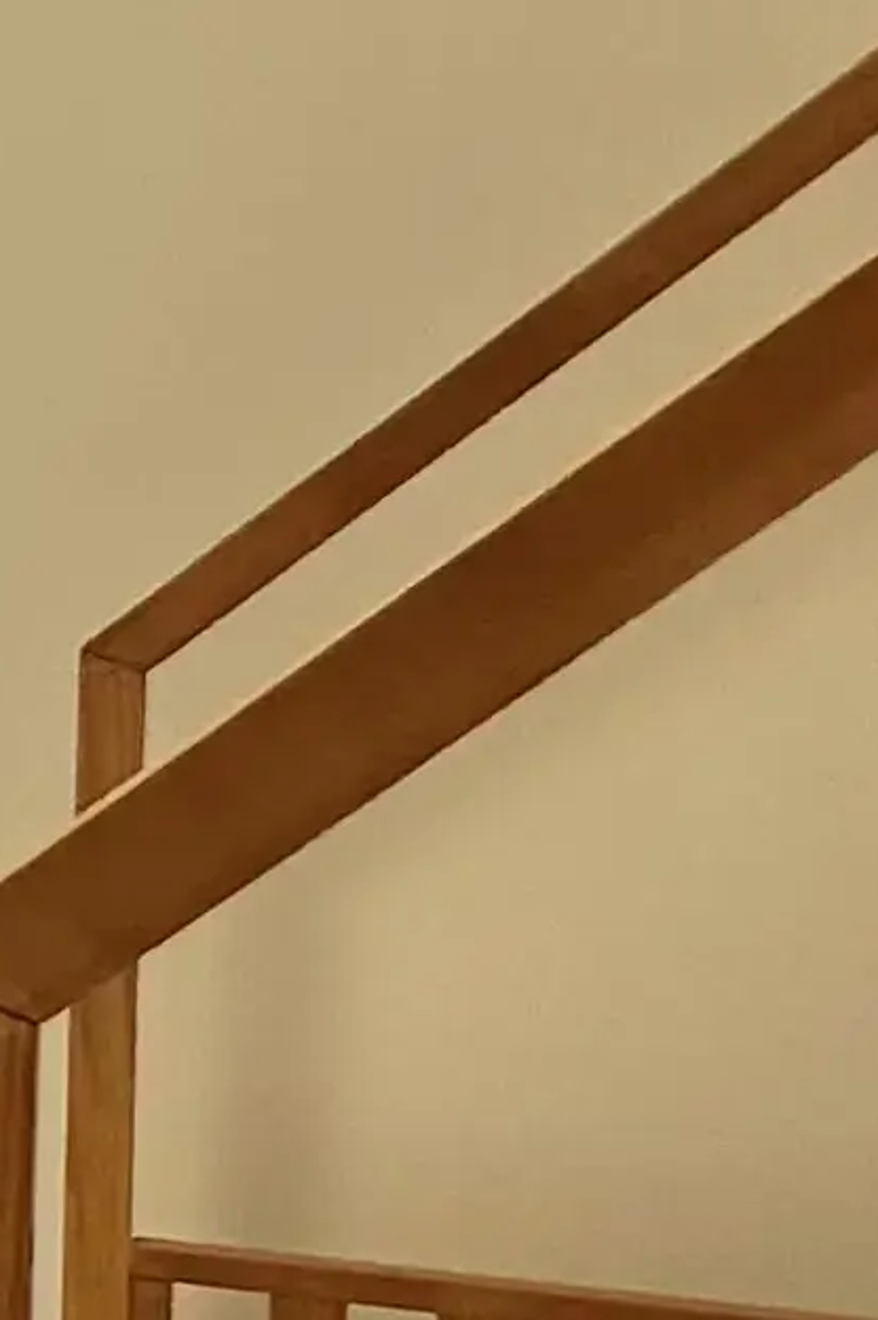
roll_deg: +0.1
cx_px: -2564
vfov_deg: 21.7
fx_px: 3442
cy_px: 558
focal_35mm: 94
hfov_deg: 8.3
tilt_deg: -2.2
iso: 40
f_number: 2.2
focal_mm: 2.22
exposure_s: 1/153
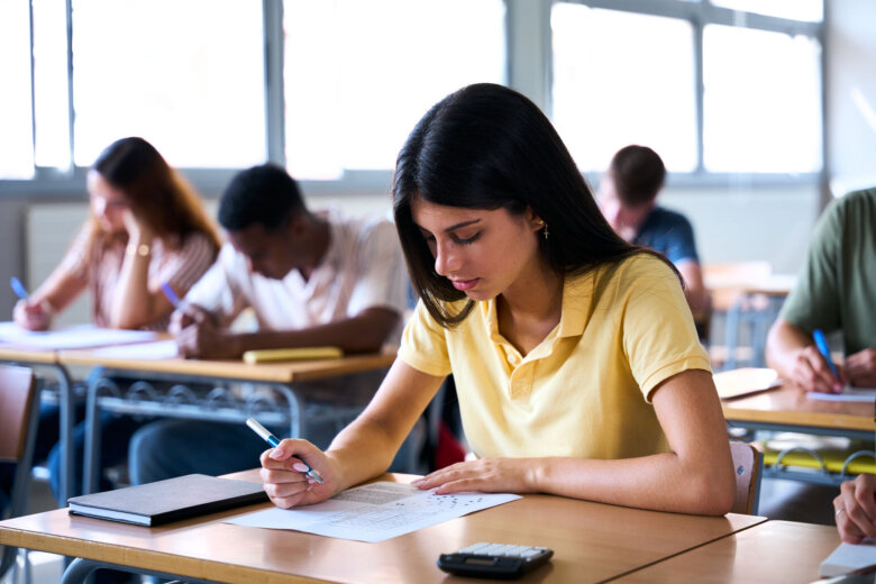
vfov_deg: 19.5
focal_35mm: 70
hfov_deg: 28.8
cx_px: 438
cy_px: 292
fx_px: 1703
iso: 200
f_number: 2.8
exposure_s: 1/250
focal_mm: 70
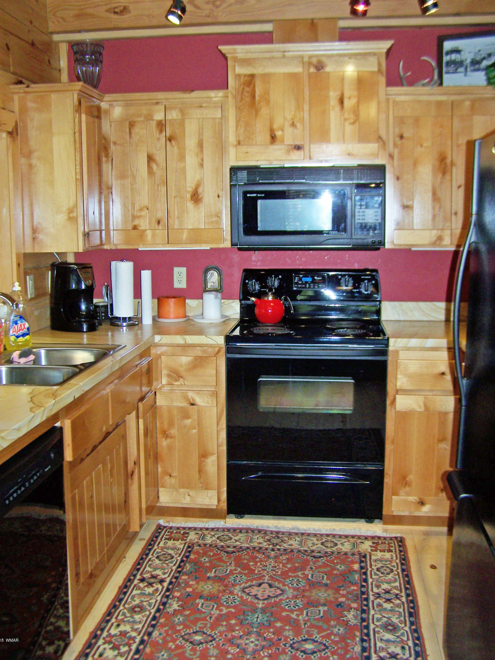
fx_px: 744
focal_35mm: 39
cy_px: 323
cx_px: 243
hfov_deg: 36.8
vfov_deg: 47.9
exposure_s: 1/60
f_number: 2.8
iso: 80
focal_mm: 6.3
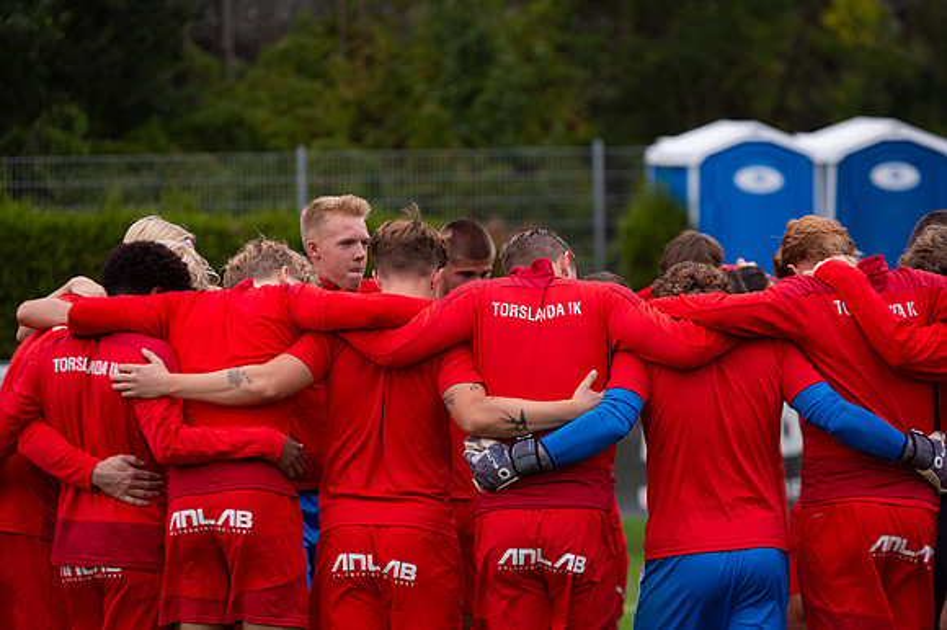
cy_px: 315
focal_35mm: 175
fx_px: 4601
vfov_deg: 7.8
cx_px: 474
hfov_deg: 11.8
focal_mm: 175
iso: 400
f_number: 4.5
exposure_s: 1/1000
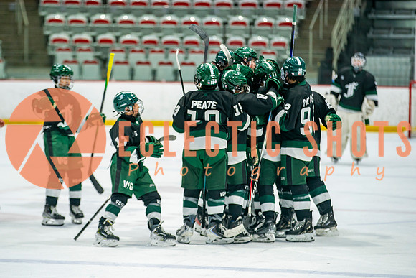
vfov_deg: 6.2
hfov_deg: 9.3
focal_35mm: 222
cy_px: 125
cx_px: 187
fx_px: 2565
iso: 1000
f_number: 3.2
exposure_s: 1/640
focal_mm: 180
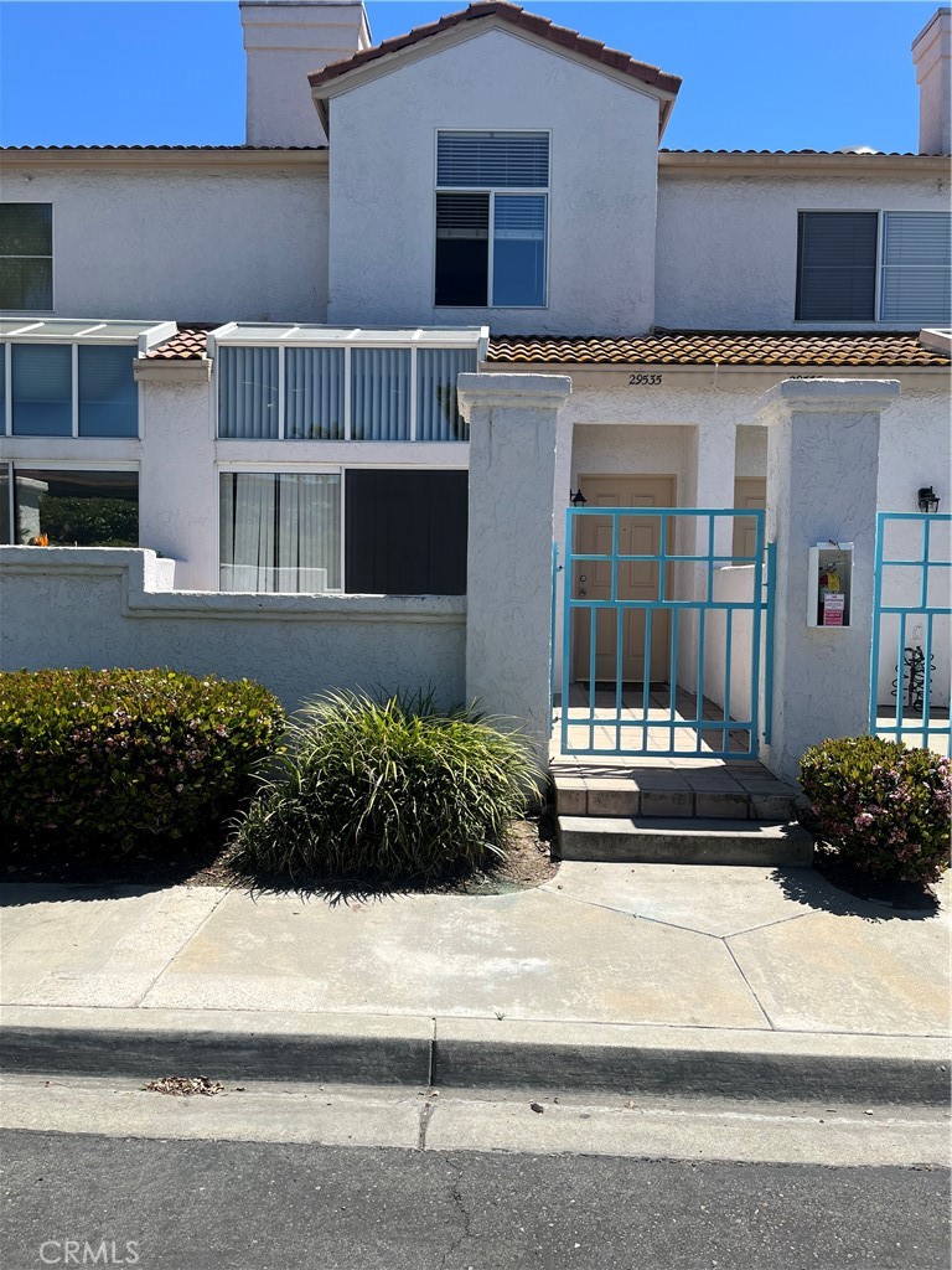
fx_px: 953
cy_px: 635
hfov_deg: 53.1
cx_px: 476
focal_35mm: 26
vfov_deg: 67.3
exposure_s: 1/3521
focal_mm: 5.1
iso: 50
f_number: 1.6
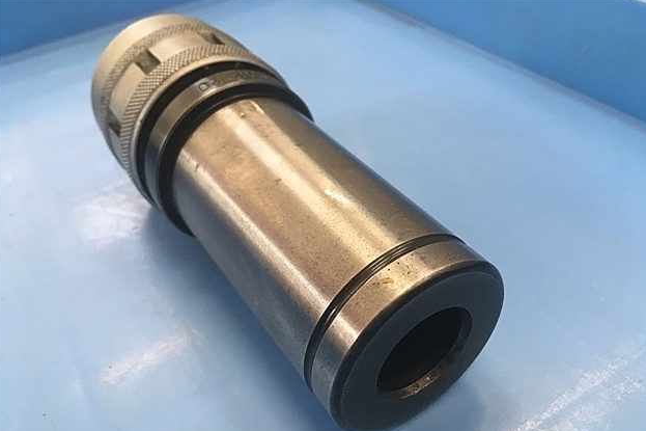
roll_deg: +6.3
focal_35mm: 31
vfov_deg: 42.2
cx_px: 325
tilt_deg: -42.0
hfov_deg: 60.3
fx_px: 556
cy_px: 245
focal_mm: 4.15
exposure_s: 1/30
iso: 64
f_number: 2.2
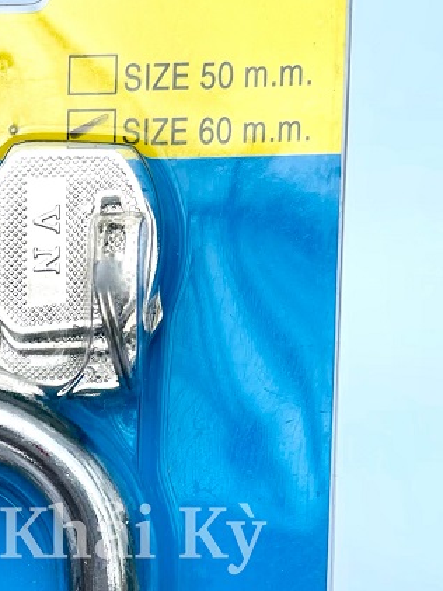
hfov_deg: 19.7
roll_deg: +0.8
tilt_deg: -12.9
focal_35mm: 70
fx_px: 1194
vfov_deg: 27.0
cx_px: -90
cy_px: 512
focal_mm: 5.1
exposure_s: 1/1038
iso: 32
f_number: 1.6
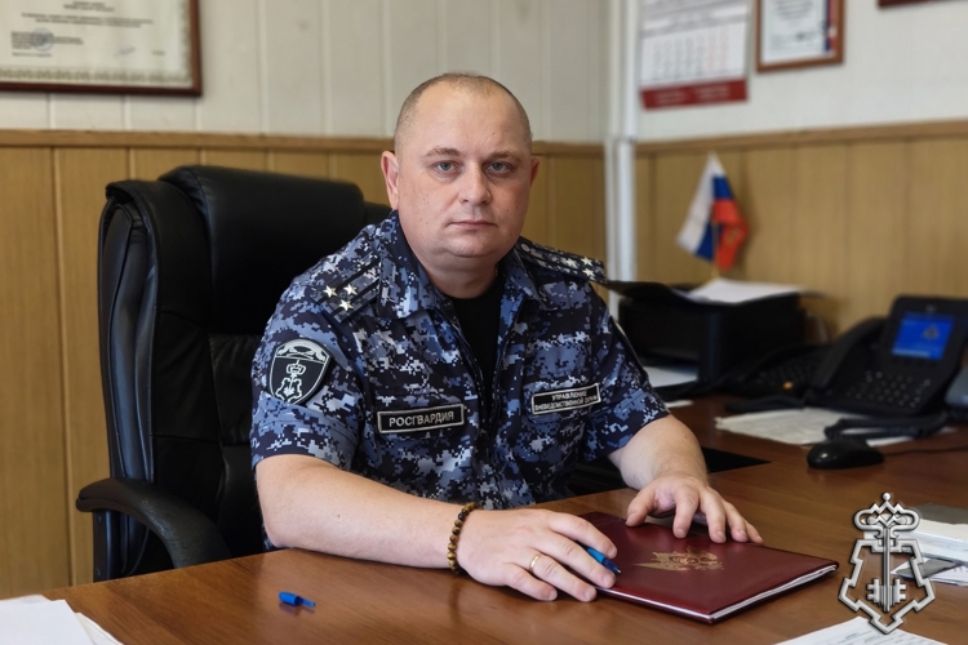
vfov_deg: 28.6
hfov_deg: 41.9
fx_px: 1264
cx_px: 484
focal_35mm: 47
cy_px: 322
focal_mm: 7.1
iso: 1250
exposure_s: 1/200
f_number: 4.5
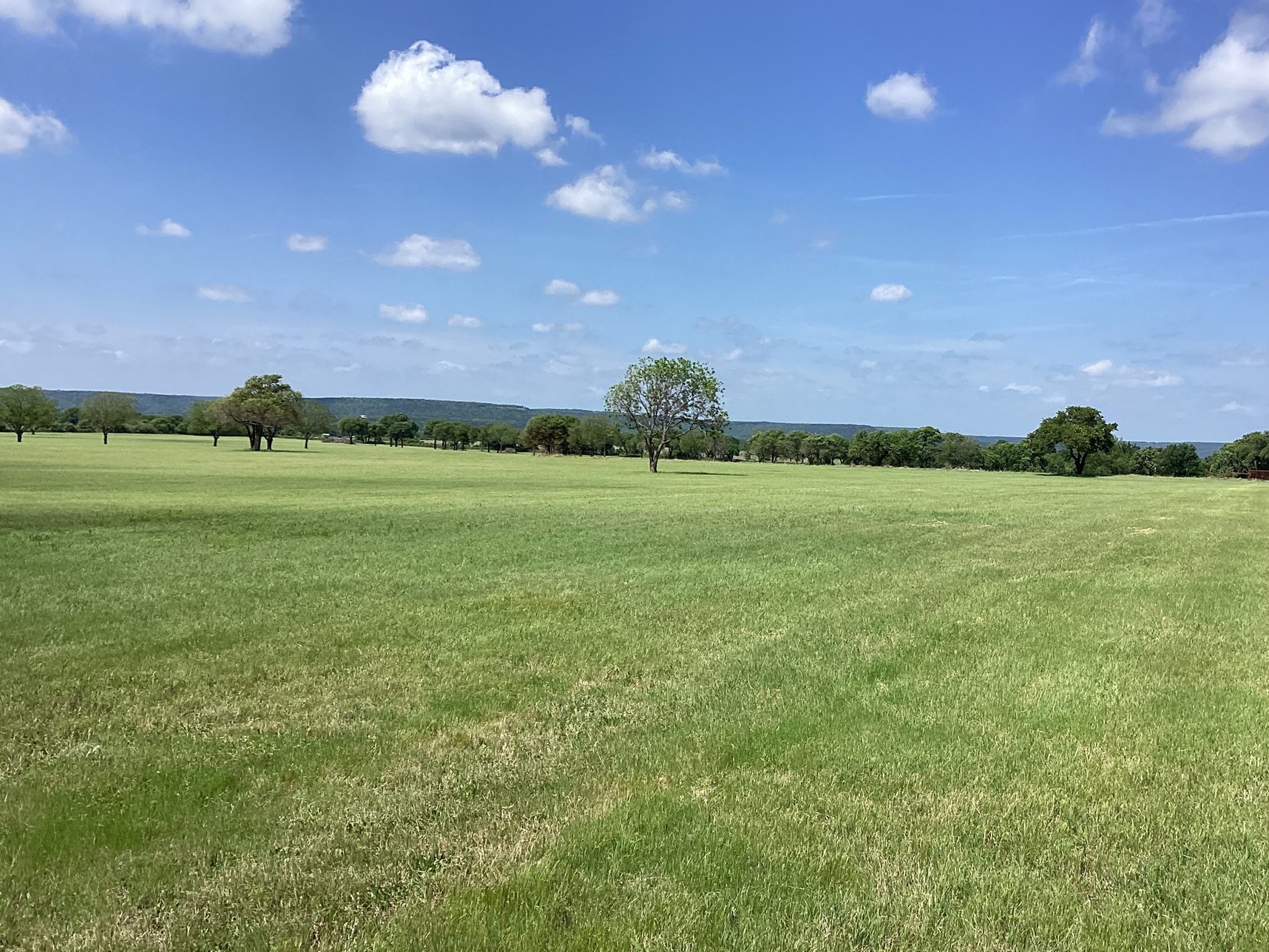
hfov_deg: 49.9
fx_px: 1356
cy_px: 540
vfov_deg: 38.6
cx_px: 751
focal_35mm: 37
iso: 25
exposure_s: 1/1664
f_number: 2.4
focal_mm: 3.3
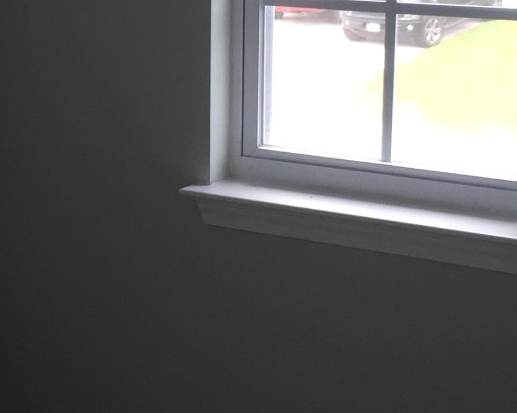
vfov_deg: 15.8
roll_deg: -0.1
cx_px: 2
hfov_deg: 19.2
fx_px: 1484
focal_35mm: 97
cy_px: 127
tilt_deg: -10.3
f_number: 2.2
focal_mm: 4.15
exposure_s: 1/120
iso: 50
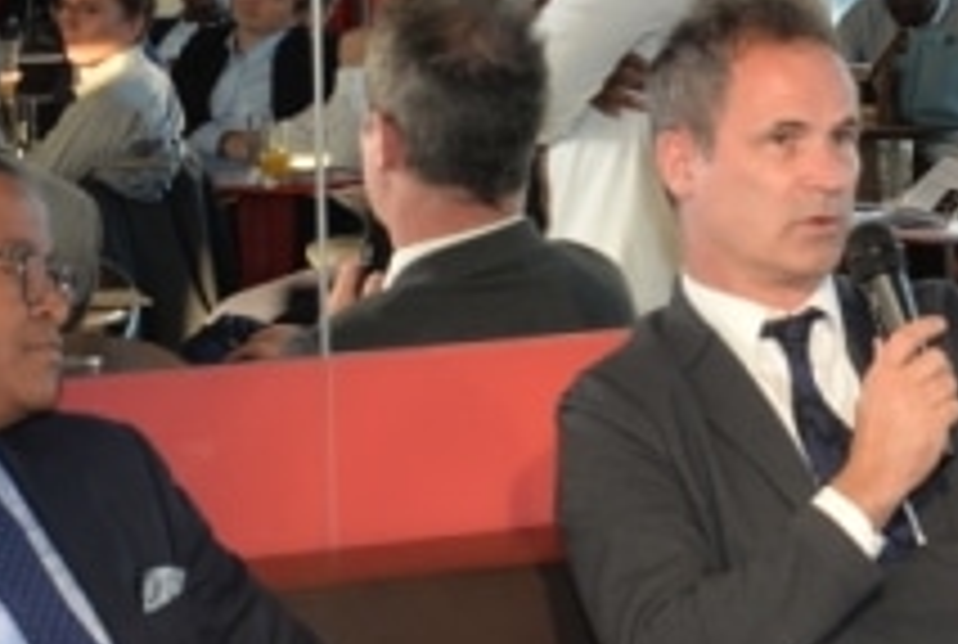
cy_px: 122
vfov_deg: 8.2
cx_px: 315
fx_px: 4480
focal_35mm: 168
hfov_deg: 12.2
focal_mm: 35
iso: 400
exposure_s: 1/60
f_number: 5.6
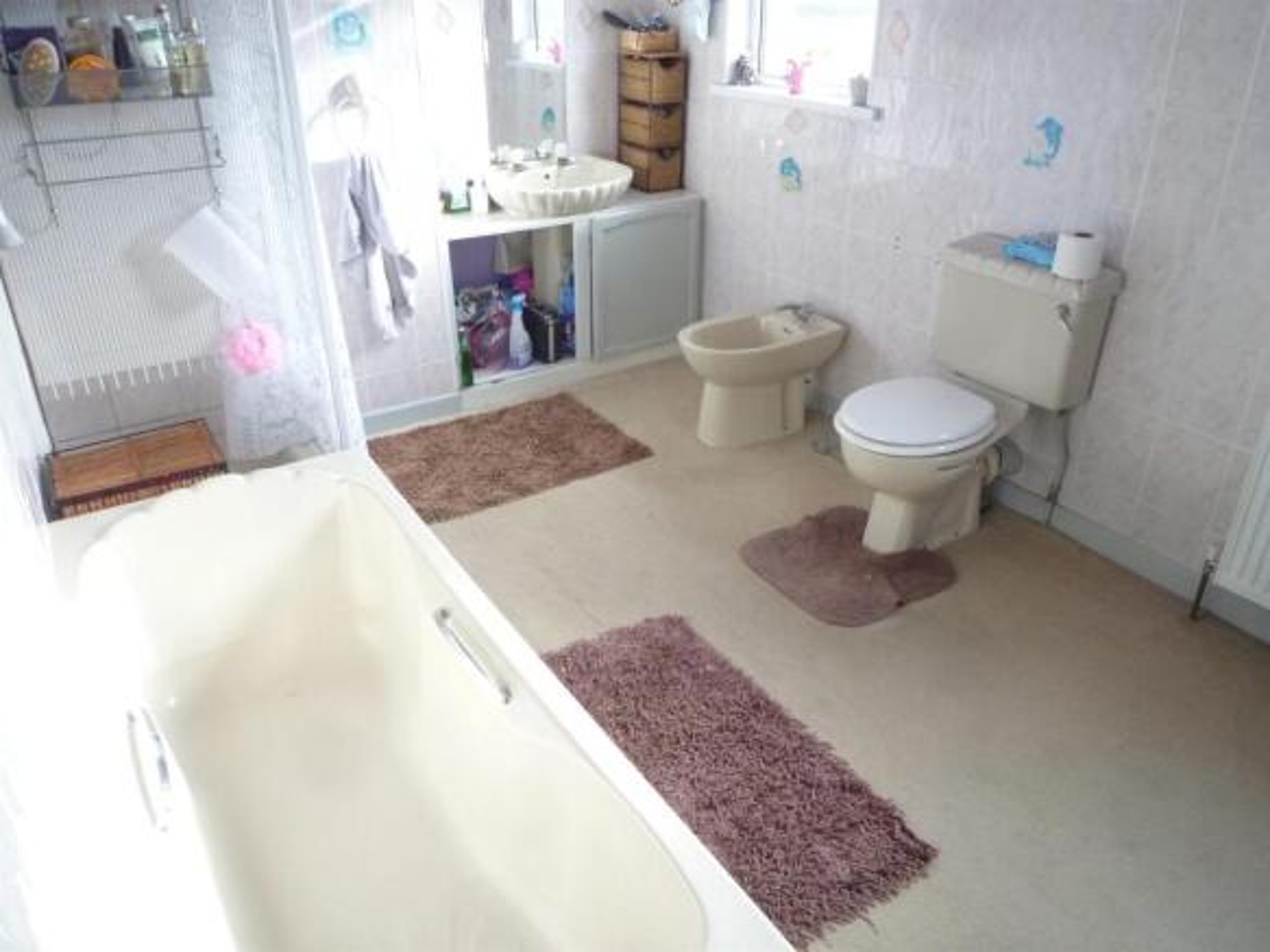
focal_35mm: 25
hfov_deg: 69.4
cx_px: 635
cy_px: 476
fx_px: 917
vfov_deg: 54.9
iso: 250
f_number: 2.8
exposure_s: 1/60
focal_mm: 4.5
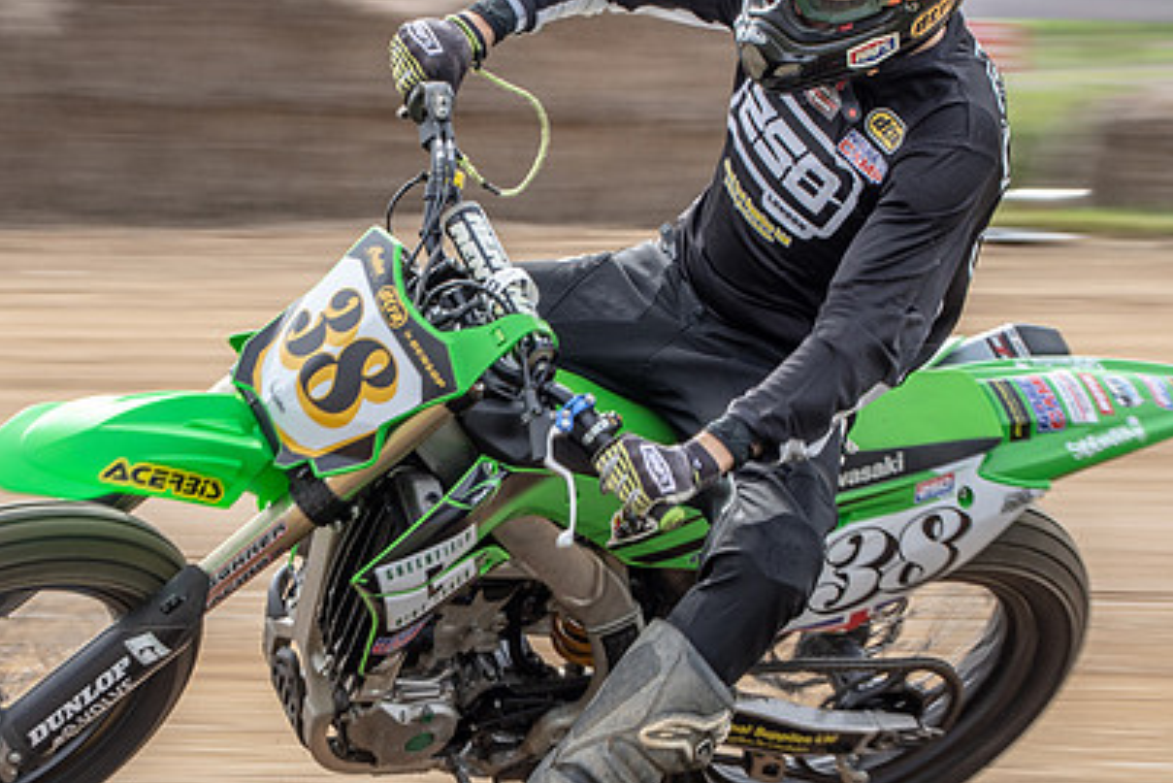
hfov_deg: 8.5
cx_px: 380
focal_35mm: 242
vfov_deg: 5.7
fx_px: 7888
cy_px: 272
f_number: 10
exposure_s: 1/125
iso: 125
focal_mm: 86
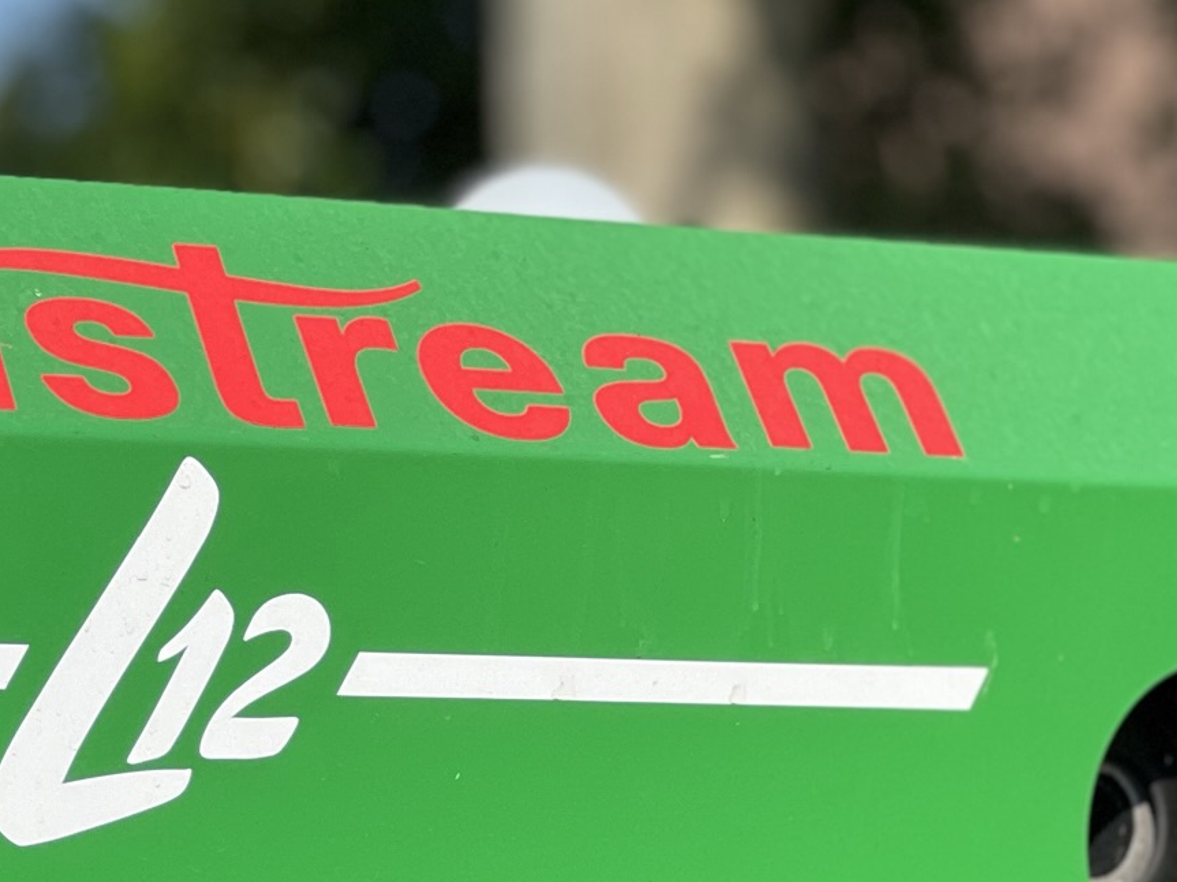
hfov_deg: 10.8
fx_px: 6221
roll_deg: +1.4
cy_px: 920
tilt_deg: -0.4
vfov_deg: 8.1
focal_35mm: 183
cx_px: 238
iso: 32
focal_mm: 9
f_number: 2.8
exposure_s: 1/356
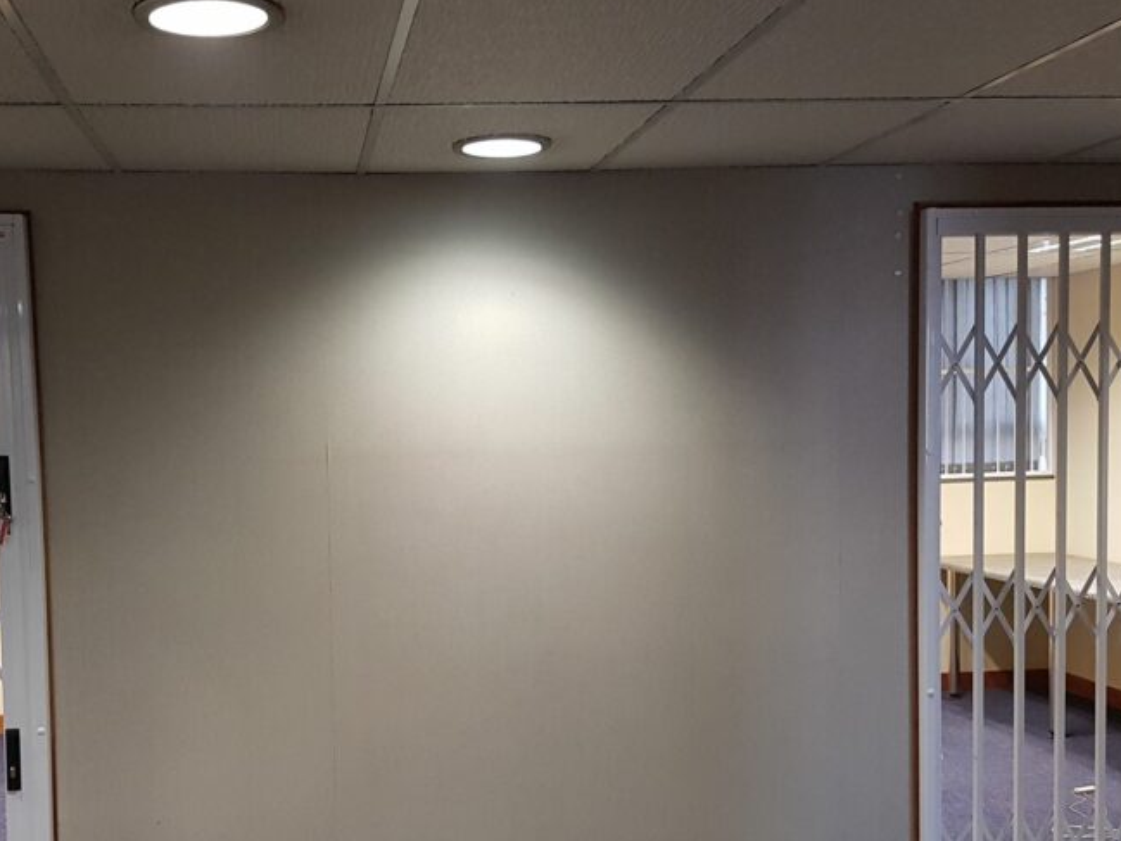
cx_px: 425
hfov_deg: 45.4
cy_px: 525
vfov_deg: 35.0
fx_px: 1328
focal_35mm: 41
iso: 200
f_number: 1.7
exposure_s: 1/50
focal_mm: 4.2
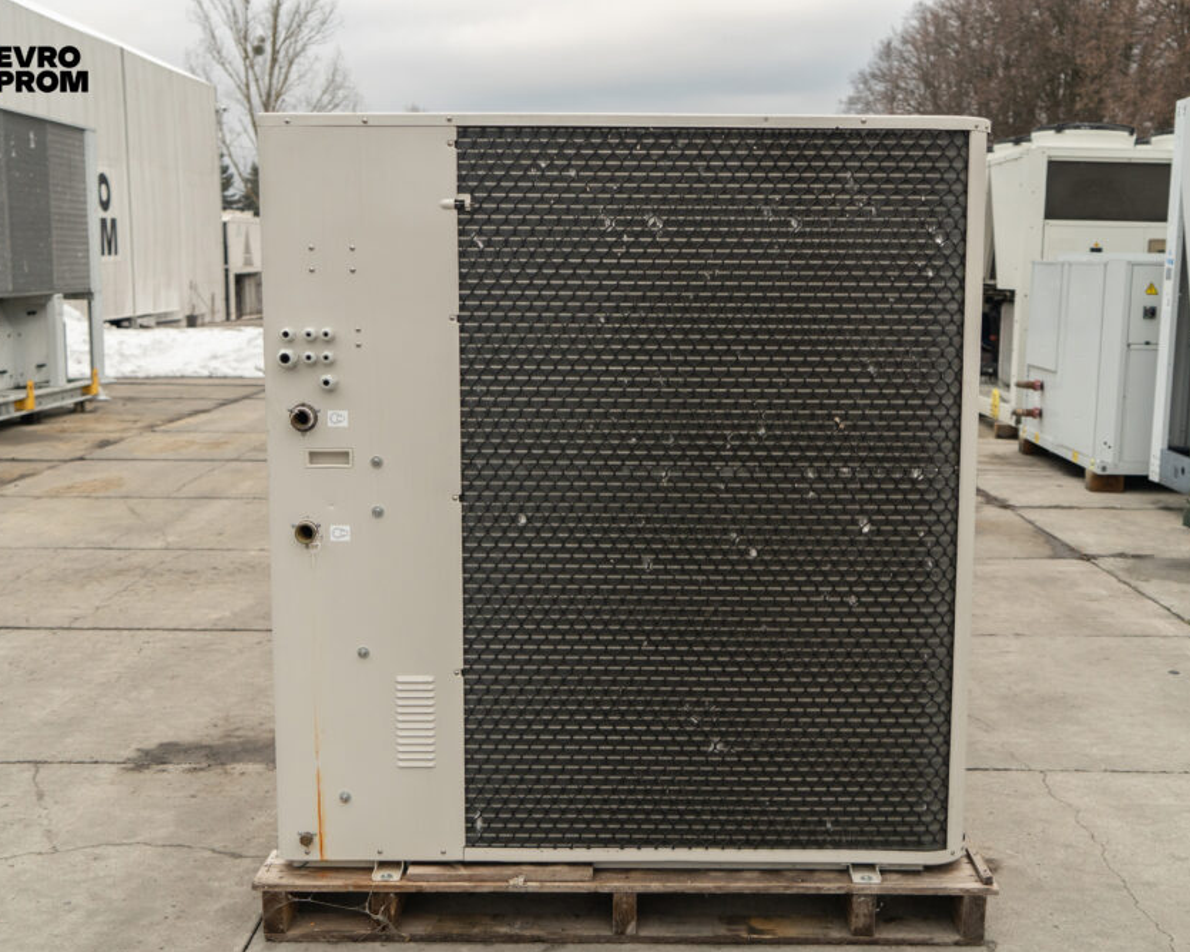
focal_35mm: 38
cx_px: 630
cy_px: 485
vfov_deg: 39.2
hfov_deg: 47.9
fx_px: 1338
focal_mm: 33
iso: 1000
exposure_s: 1/200
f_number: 4
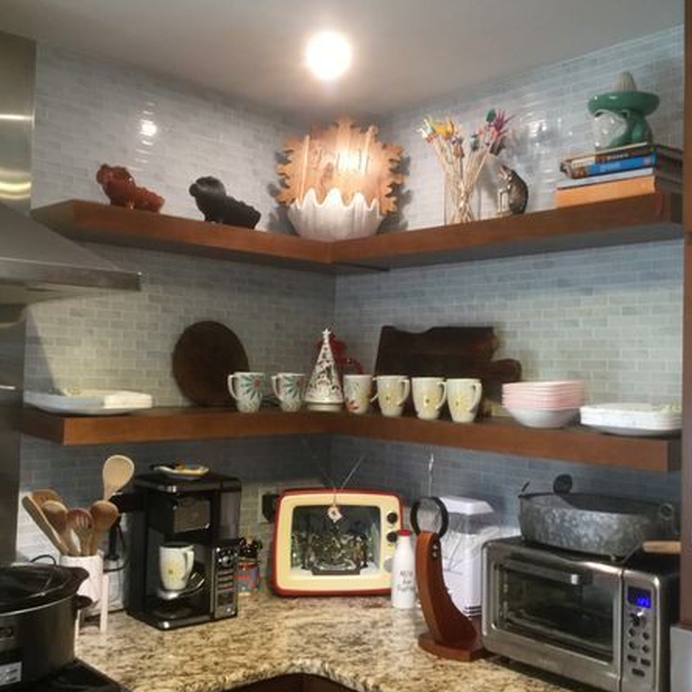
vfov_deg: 44.9
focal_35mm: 37
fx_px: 837
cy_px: 348
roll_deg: -0.9
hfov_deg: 44.9
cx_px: 341
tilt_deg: +2.0
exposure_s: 1/30
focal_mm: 3.3
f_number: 2.4
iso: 100
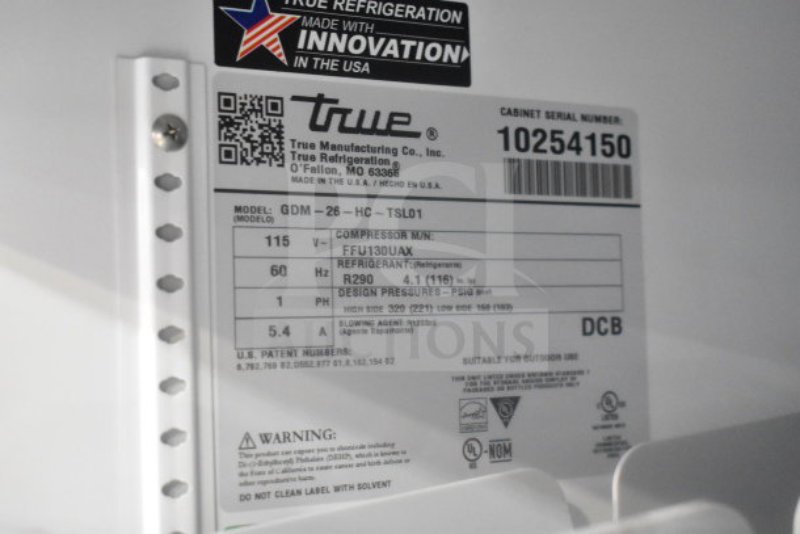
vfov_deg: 25.8
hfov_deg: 37.8
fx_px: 1167
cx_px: 400
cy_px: 267
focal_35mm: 52
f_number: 4.5
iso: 9000
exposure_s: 1/60
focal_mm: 35
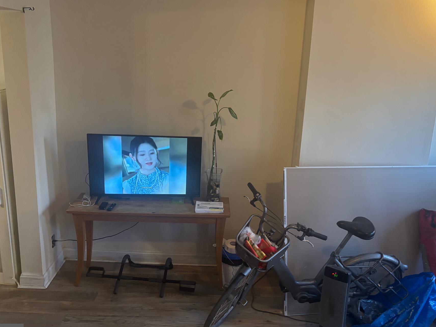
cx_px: 220
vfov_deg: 45.4
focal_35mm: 31
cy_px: 150
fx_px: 390
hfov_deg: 58.4
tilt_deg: -13.0
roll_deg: -1.6
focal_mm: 5.96
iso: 320
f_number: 1.6
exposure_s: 1/60
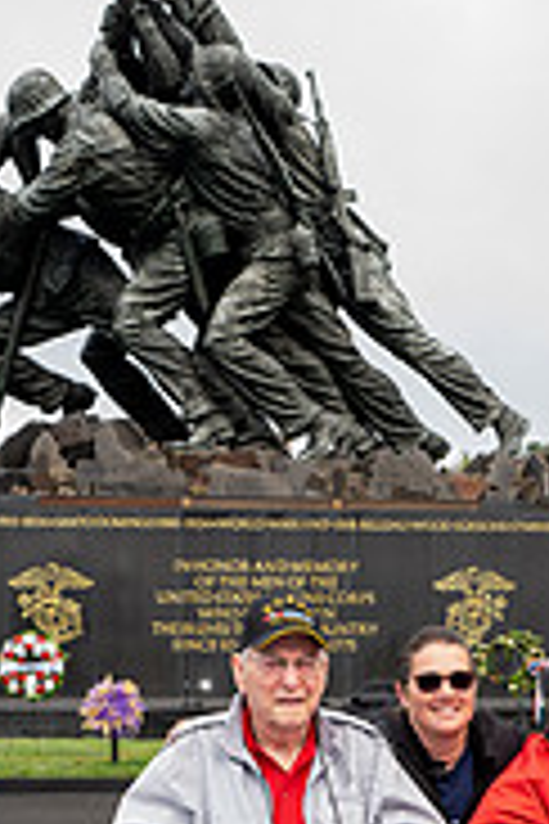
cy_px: 729
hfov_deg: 23.0
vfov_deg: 32.4
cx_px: 317
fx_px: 1350
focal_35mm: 59
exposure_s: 1/100
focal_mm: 24
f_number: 6.3
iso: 400
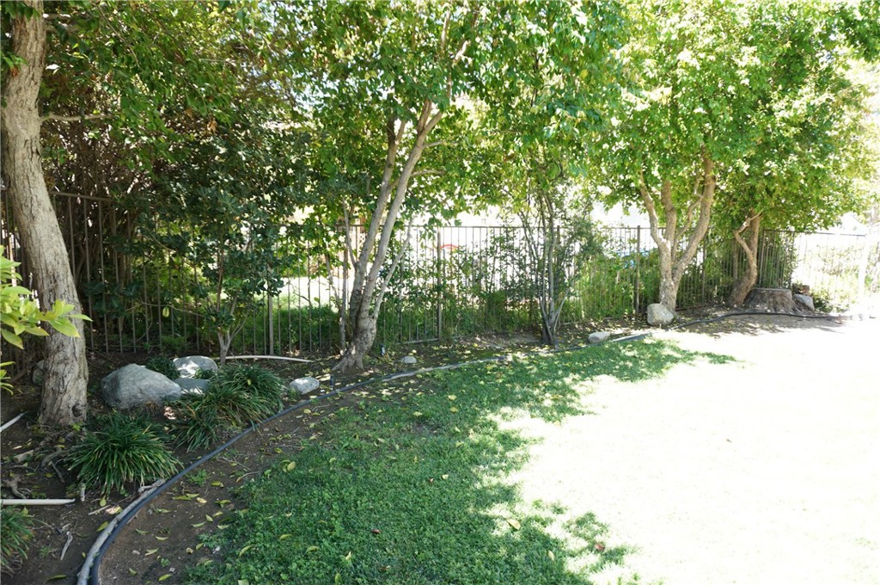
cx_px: 440
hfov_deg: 73.8
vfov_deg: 53.0
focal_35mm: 24
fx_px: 586
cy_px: 292
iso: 100
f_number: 3.5
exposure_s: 1/60
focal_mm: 16
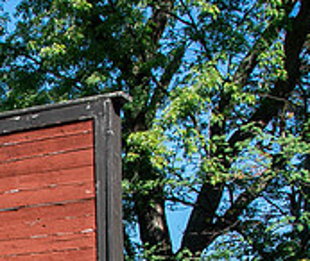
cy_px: 340
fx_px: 909
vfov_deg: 15.6
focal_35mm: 97
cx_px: -98
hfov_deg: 18.0
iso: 200
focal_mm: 18
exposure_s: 1/60
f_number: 14
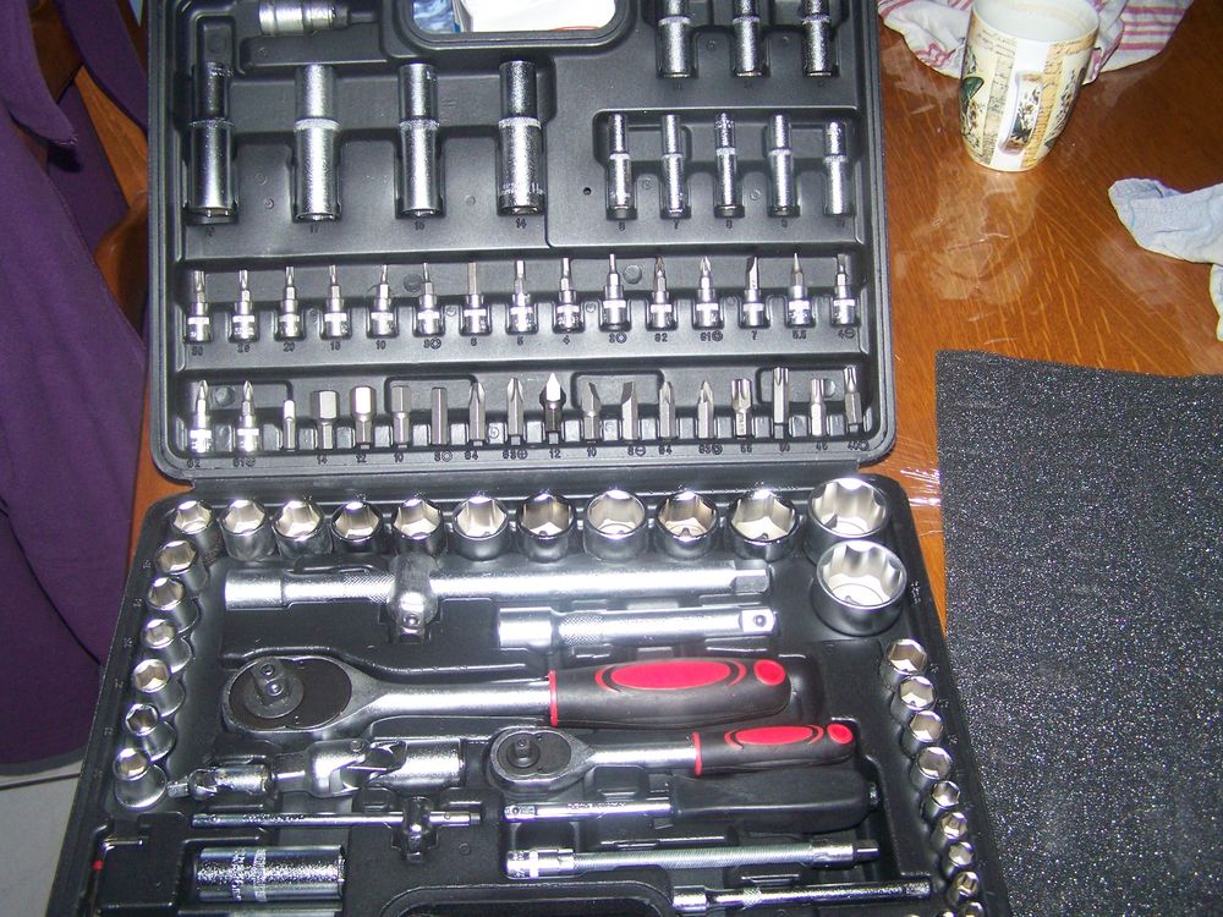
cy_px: 458
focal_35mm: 38
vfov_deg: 37.7
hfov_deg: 49.0
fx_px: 1343
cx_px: 612
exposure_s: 1/60
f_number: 2.8
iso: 160
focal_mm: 6.3
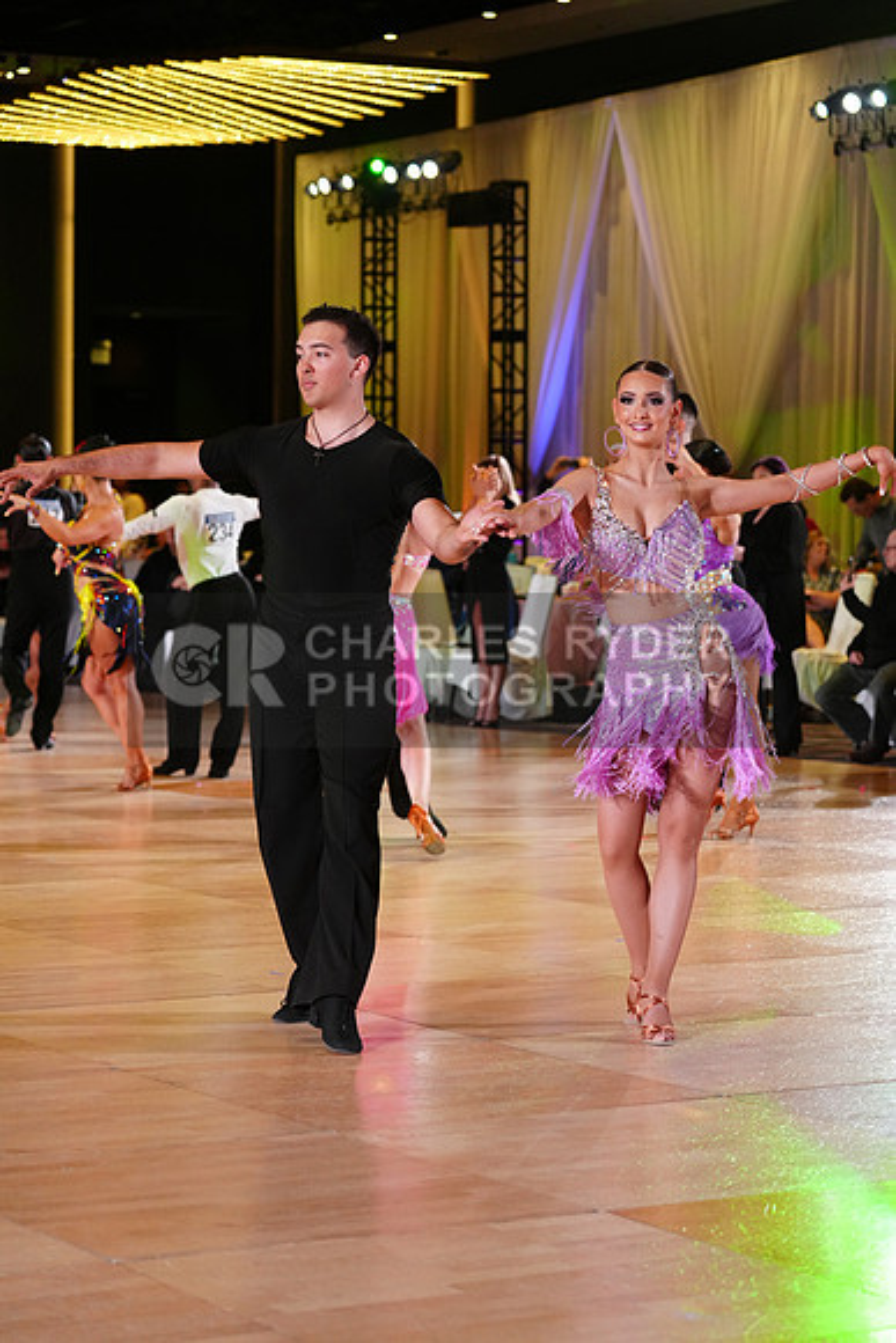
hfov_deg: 15.2
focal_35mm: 90
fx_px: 3358
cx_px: 448
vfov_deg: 22.6
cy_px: 672
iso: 2500
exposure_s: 1/400
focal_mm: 90
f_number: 4
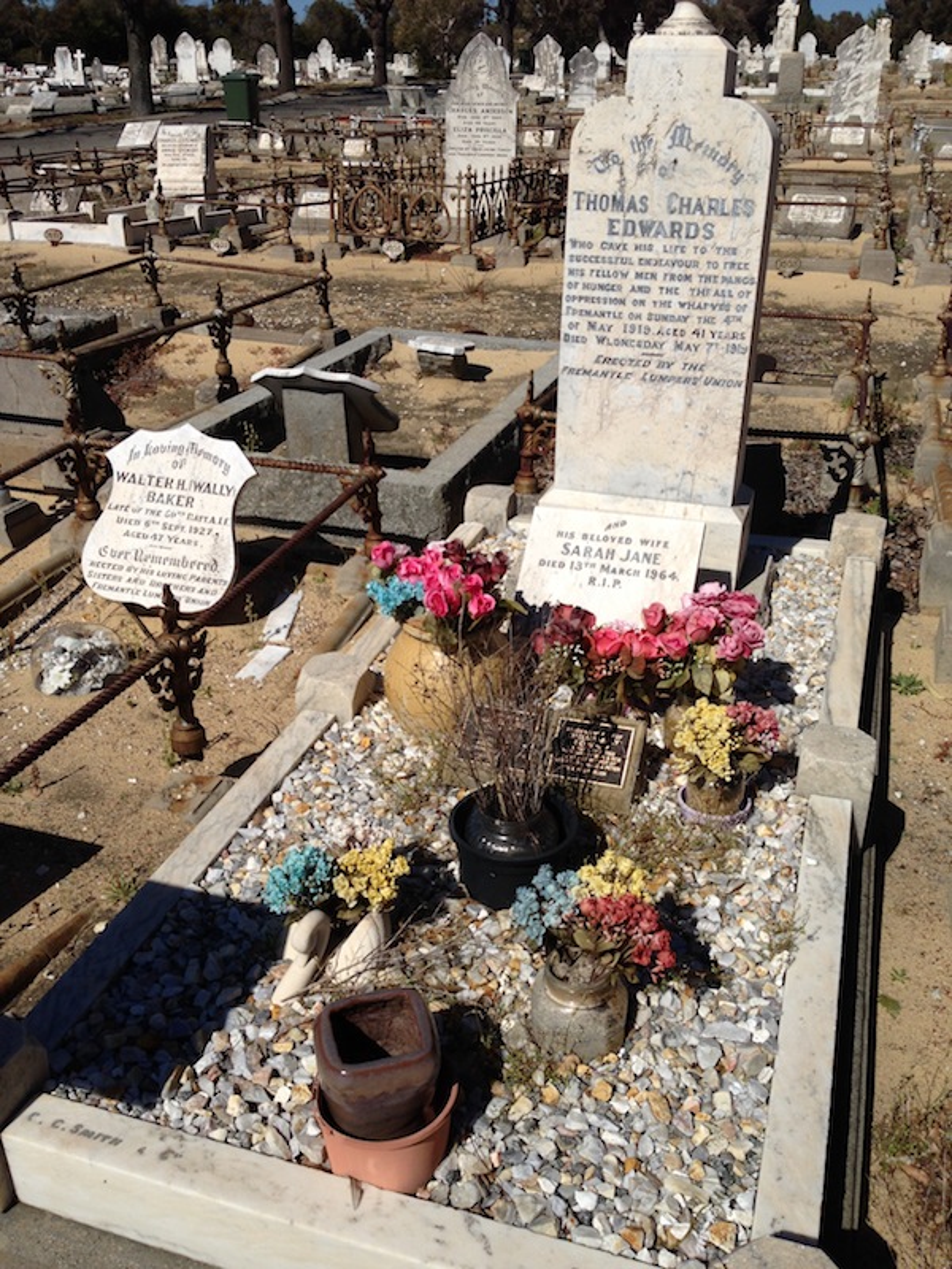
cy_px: 634
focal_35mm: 33
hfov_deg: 42.9
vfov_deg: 55.4
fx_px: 1210
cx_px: 476
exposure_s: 1/3876
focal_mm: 4.12
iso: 50
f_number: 2.4
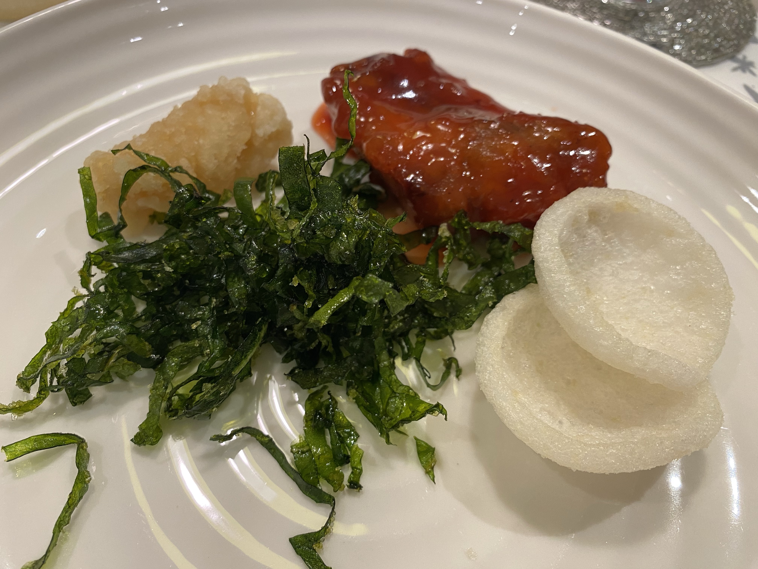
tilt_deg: -56.2
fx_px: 569
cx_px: 379
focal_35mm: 26
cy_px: 284
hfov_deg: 67.3
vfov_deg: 53.1
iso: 125
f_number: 1.8
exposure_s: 1/50
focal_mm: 4.25
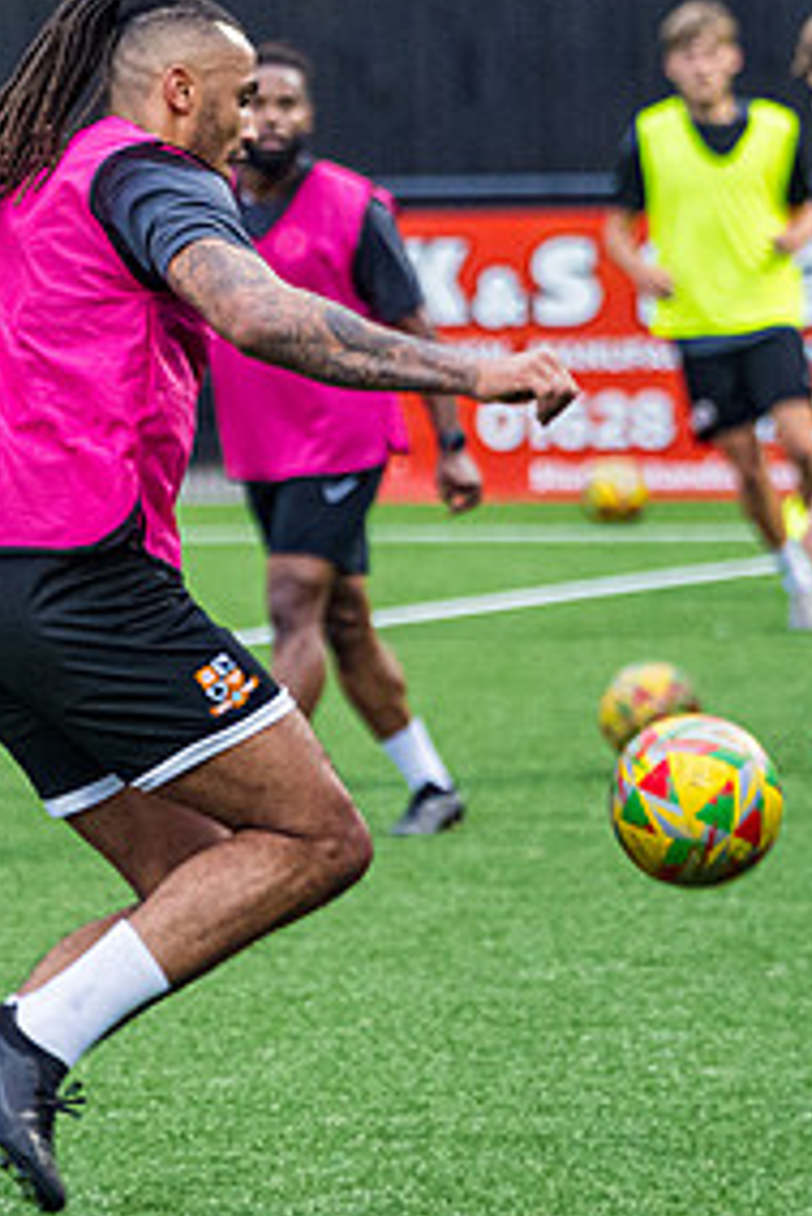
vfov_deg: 4.9
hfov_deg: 3.3
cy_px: 367
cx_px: -93
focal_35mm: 420
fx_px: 14192
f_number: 2.8
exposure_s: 1/500
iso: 1600
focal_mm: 135
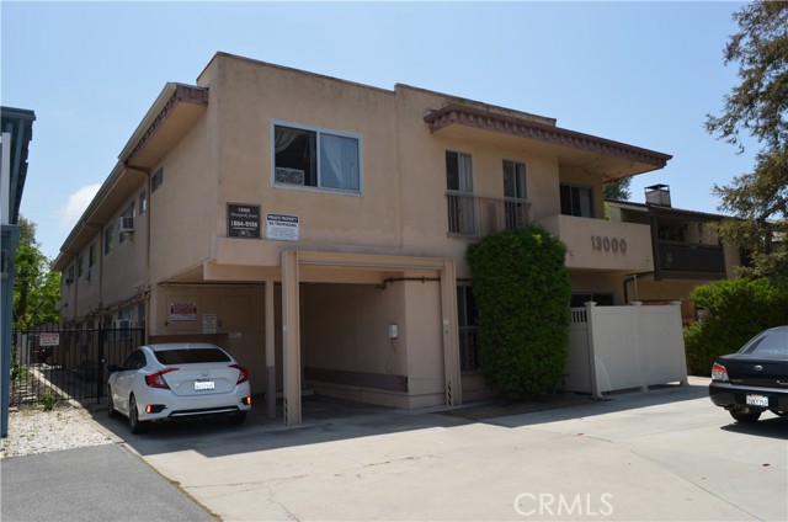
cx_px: 394
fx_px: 590
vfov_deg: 47.7
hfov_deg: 67.5
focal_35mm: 27
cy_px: 261
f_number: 9
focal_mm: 18
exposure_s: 1/200
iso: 100
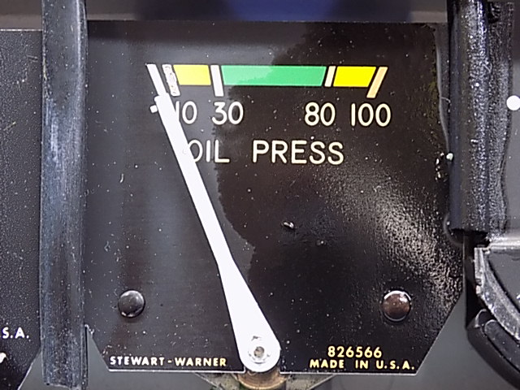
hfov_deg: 20.2
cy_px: 195
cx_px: 260
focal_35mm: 97
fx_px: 1457
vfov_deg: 15.2
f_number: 4.6
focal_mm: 17.2
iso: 400
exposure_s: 1/5
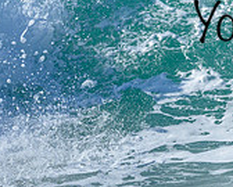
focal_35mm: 3125
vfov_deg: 0.5
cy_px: -46
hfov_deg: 0.6
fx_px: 21587
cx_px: 338
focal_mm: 800
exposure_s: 1/2000
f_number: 6.3
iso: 320
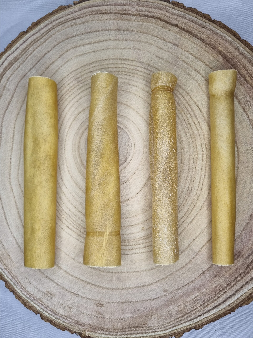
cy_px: 169
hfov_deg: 53.1
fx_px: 253
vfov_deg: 67.3
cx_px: 126
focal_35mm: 26
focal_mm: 5.4
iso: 50
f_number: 1.8
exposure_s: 1/133
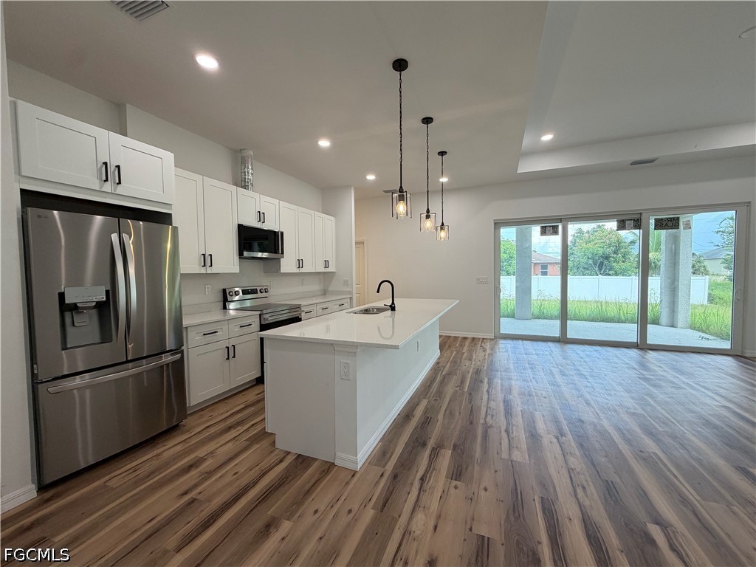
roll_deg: +1.4
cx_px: 378
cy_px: 284
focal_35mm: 14
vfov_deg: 85.7
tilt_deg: -2.6
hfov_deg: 102.1
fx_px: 306
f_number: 2.2
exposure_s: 1/120
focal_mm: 2.22
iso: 125
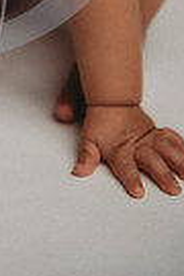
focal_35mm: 194
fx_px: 1487
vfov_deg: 10.2
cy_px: -168
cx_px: -92
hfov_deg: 7.0
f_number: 2.8
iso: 100
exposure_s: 1/125
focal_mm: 58
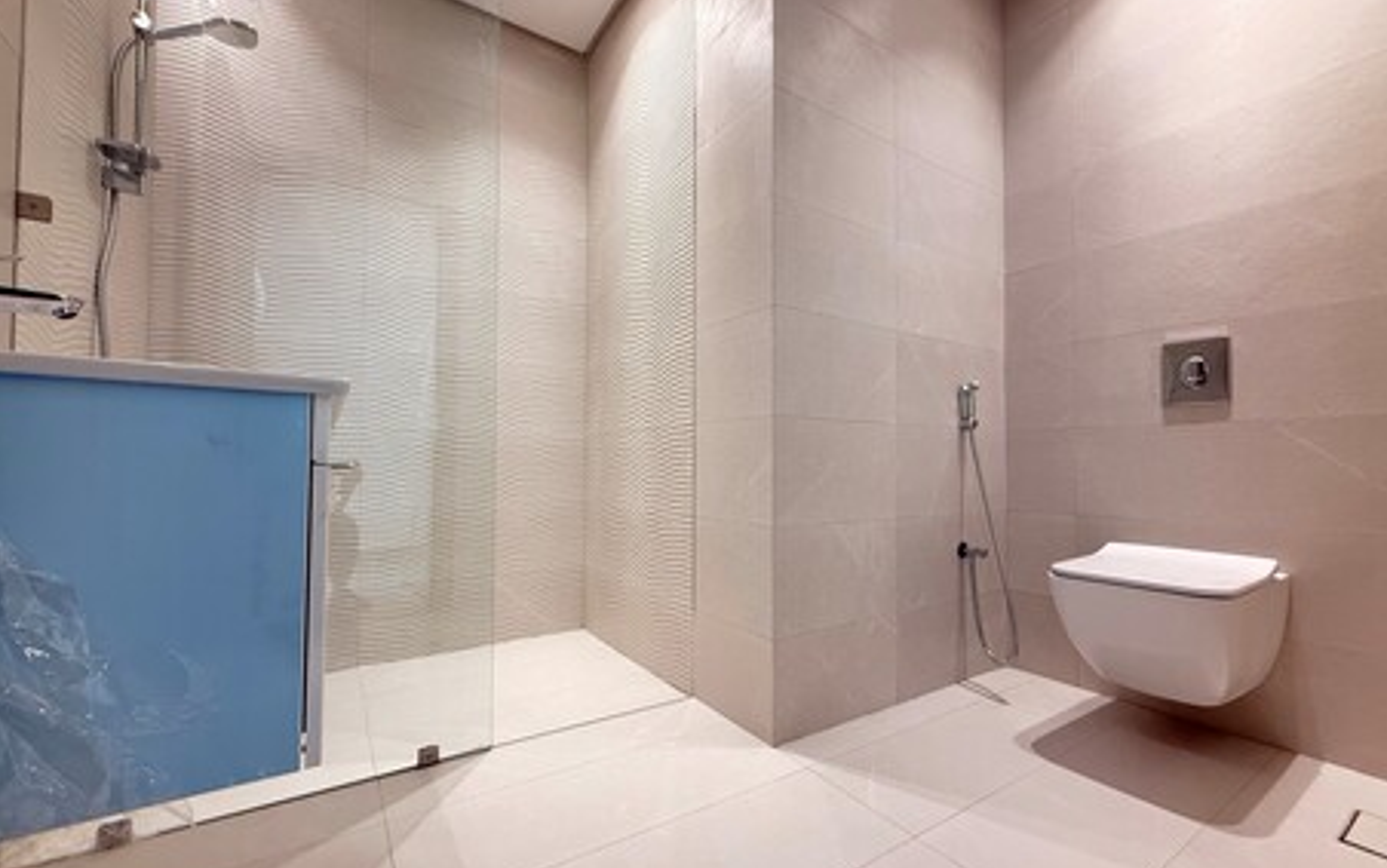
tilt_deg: +1.7
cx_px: 689
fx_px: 567
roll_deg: -0.3
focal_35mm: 15
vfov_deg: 74.8
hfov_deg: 101.4
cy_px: 452
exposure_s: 1/99
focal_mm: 2.22
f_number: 2.2
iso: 320
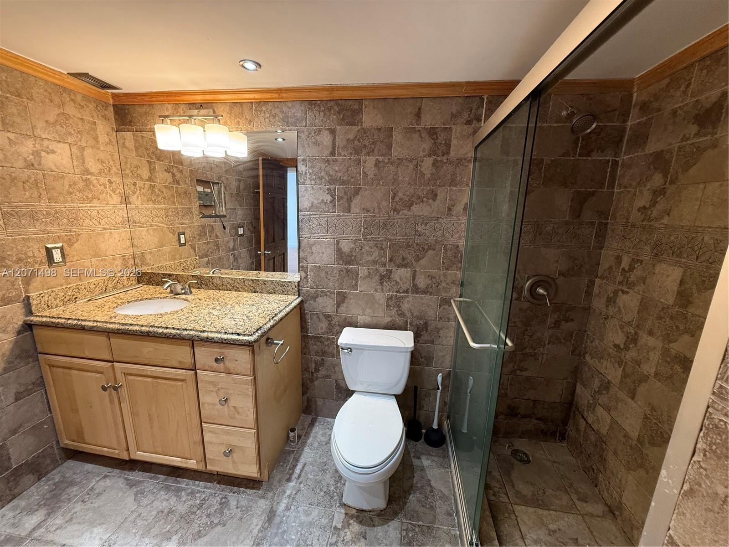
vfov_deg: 85.7
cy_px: 274
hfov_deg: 102.1
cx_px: 364
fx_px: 295
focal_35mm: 14
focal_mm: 2.22
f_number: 2.2
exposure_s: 1/60
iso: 320
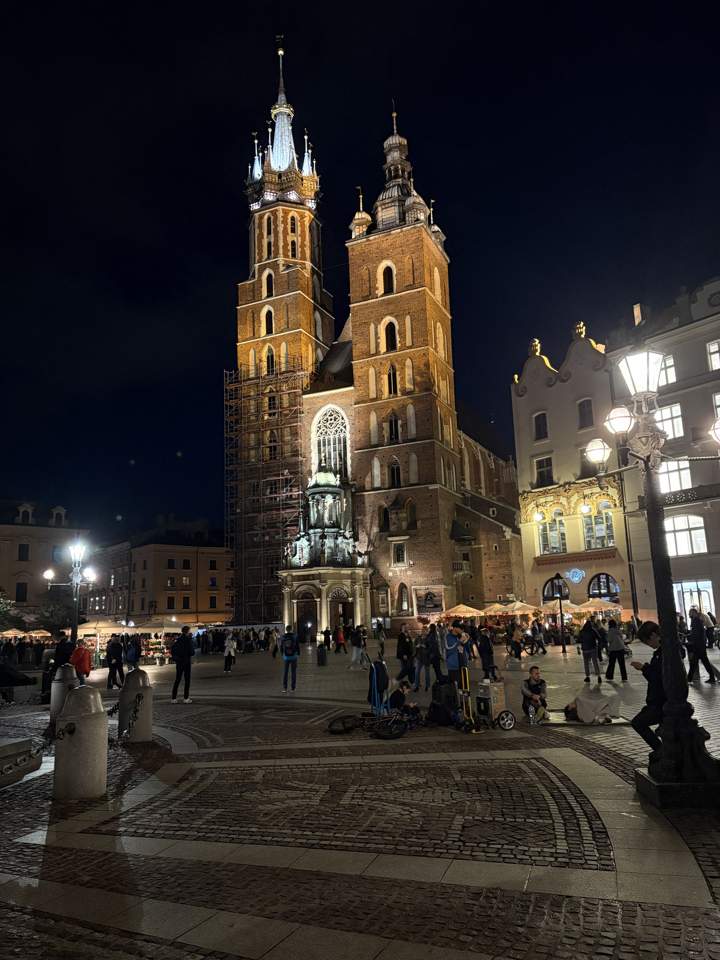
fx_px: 721
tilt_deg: +11.5
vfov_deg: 67.3
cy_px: 480
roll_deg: +2.0
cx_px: 360
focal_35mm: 26
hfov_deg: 53.1
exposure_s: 1/25
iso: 640
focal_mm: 5.96
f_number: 1.6
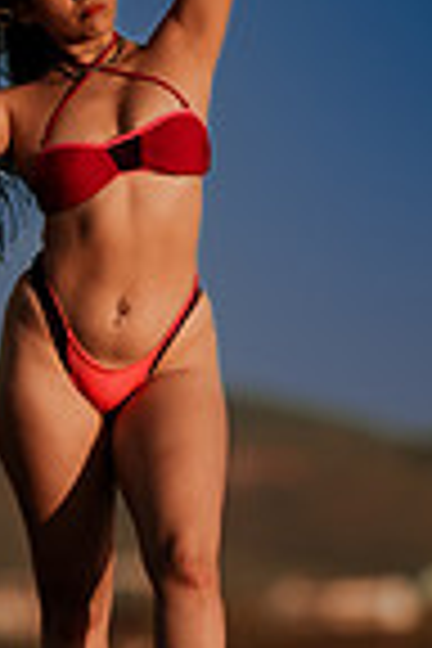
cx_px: 180
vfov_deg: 4.9
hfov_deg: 3.3
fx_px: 7577
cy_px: 423
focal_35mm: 421
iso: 100
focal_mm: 135
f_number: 1.8
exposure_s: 1/6400
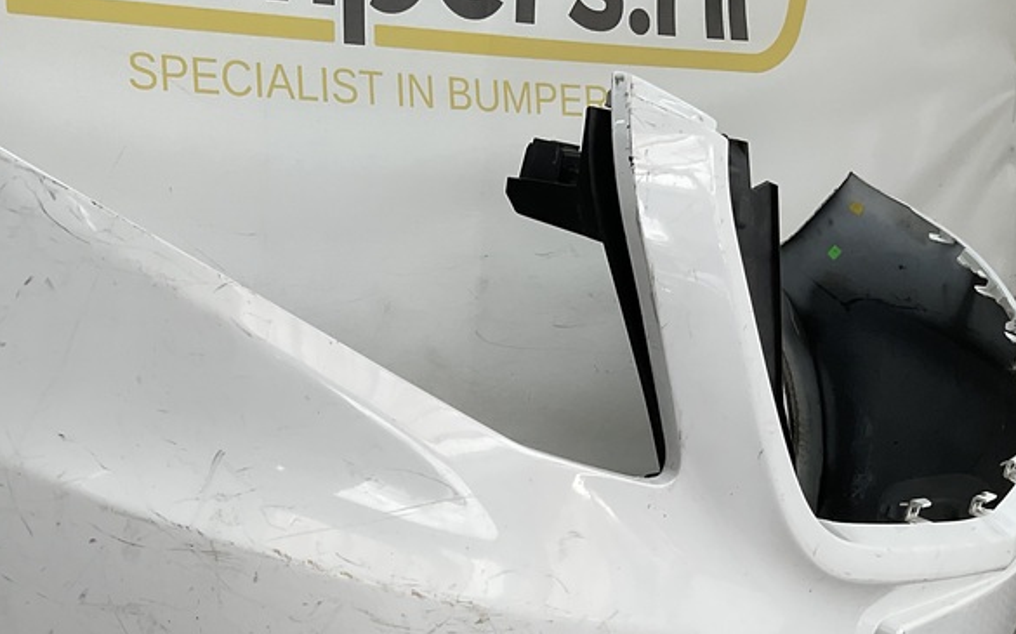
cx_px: 299
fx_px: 1467
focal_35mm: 53
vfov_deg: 23.5
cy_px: 610
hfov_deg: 37.6
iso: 16
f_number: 1.8
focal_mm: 3
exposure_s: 1/250
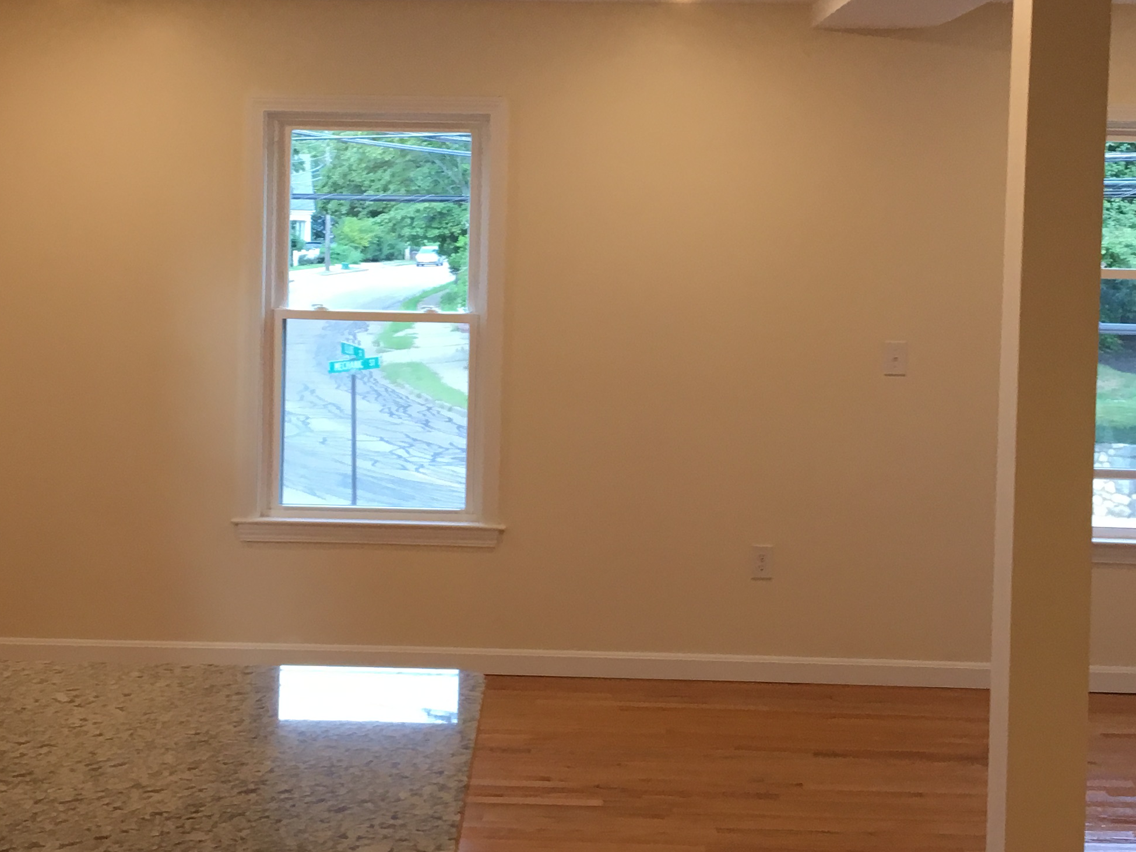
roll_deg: -0.8
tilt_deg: +0.3
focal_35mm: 60
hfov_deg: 32.2
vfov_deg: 24.3
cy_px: 273
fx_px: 1969
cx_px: 514
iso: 25
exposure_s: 1/30
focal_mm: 4.15
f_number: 2.2
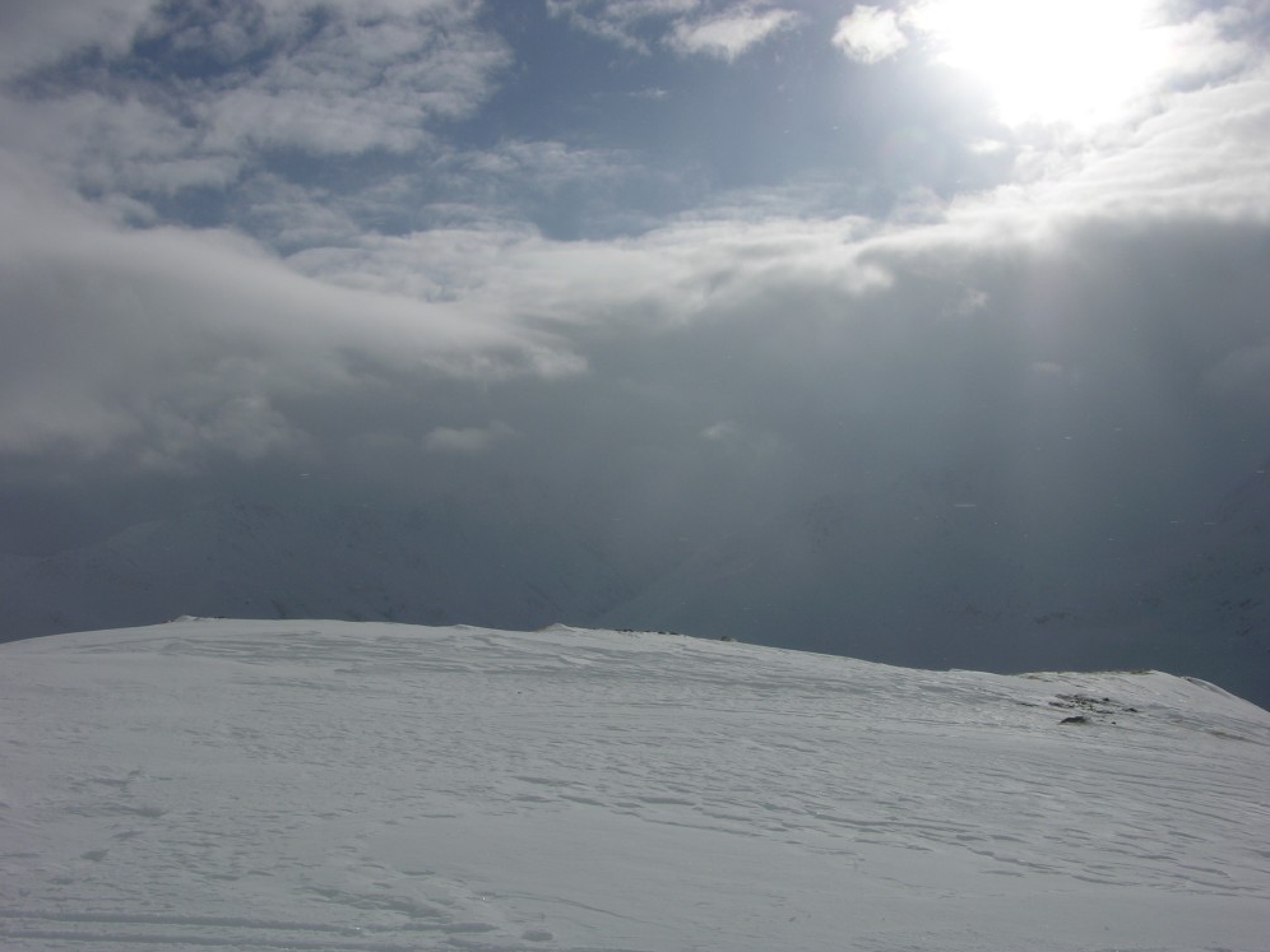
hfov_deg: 51.4
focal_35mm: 36
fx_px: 1321
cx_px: 630
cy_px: 472
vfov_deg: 39.7
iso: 50
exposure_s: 1/947
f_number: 8
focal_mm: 8.9
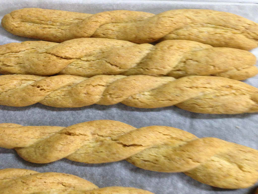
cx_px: 129
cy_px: 97
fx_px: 246
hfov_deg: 55.4
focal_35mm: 33
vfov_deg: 42.9
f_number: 2.4
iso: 400
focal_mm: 4.12
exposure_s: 1/17
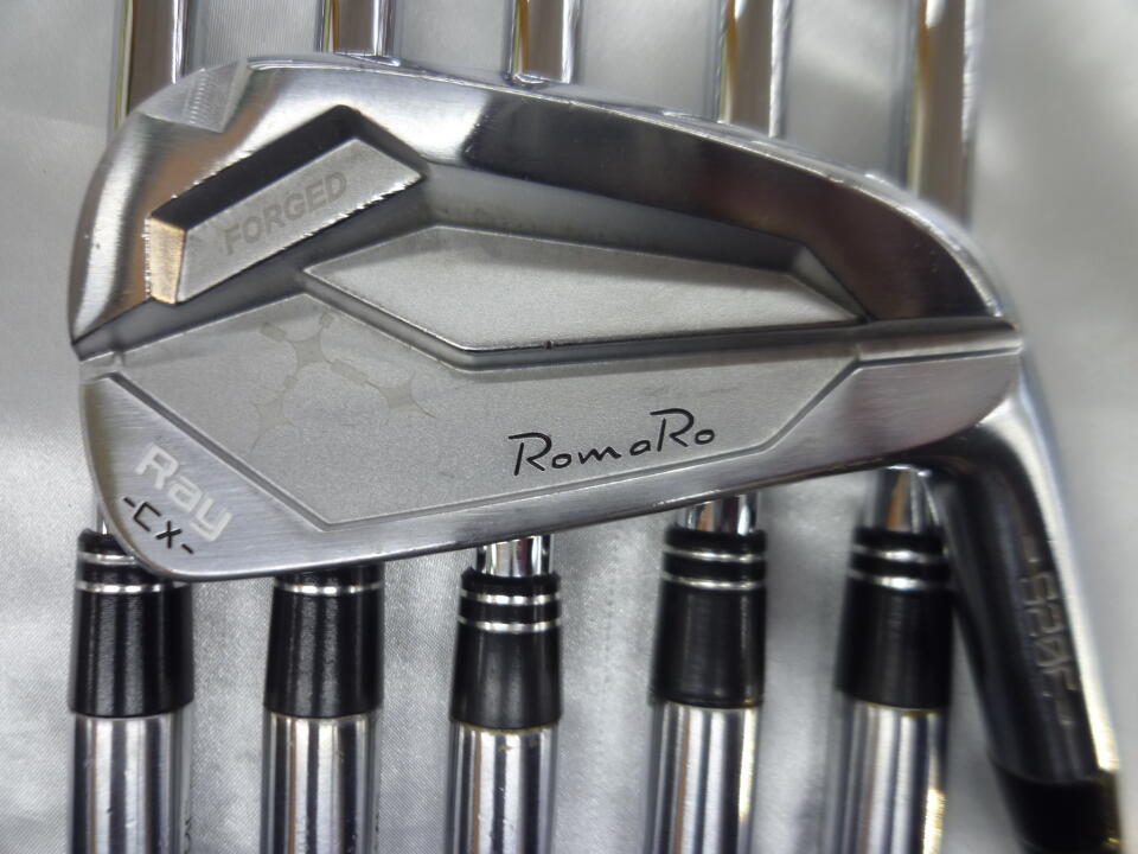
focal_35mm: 25
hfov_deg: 69.4
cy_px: 427
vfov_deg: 54.9
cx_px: 569
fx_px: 822
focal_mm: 4.5
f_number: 2.8
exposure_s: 1/30
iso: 80
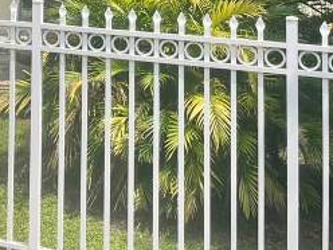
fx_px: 808
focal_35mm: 84
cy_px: -118
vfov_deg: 16.2
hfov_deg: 21.6
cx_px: -64
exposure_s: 1/3049
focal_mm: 5.1
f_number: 1.6
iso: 50
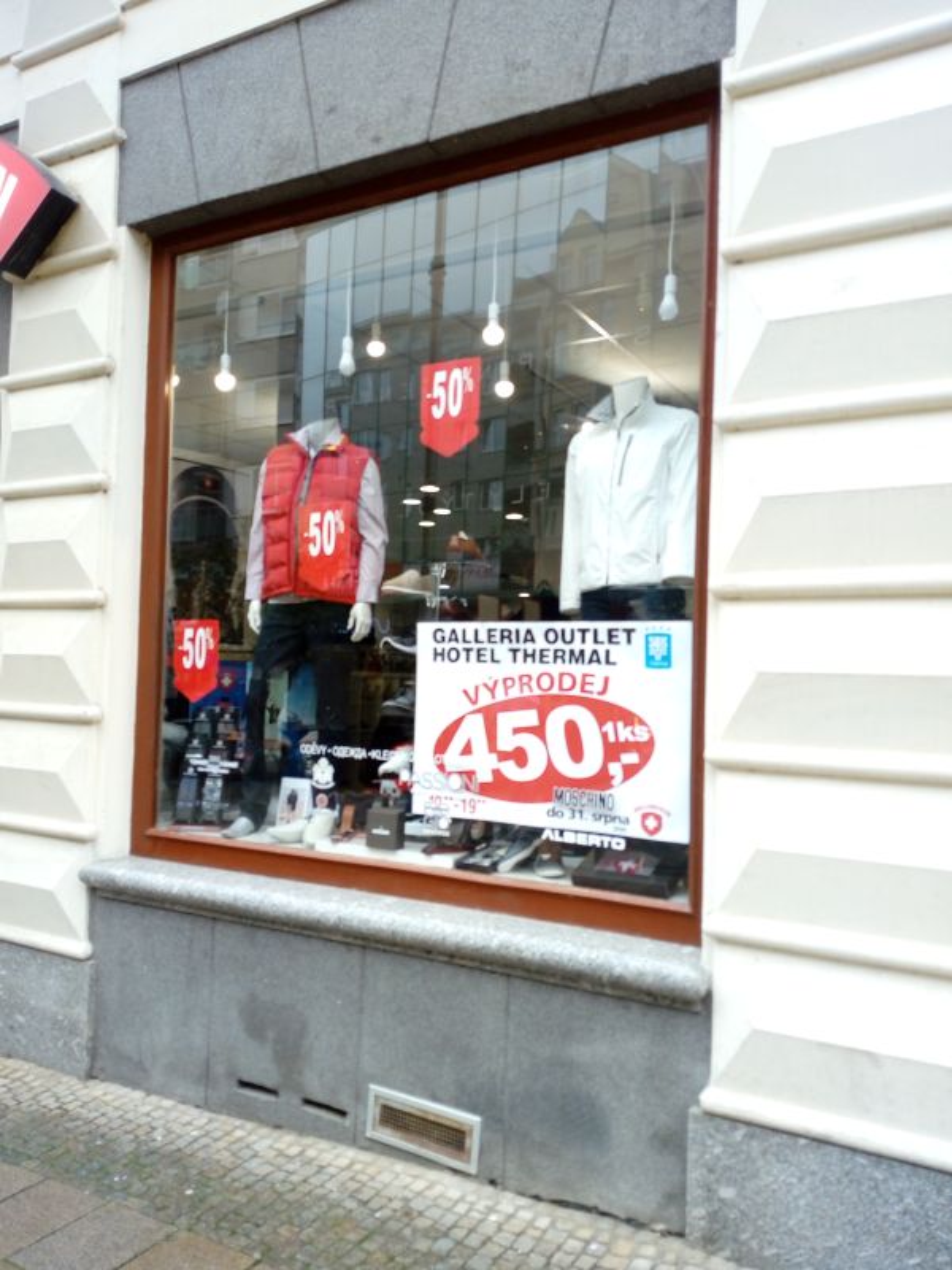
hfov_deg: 51.4
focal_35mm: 27
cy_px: 635
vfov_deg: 65.3
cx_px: 476
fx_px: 990
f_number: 2
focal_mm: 3.5
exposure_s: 1/107
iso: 120
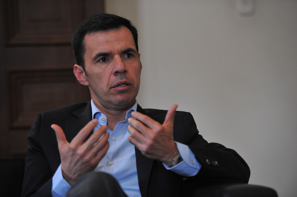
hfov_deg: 14.2
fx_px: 1195
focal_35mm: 145
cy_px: 98
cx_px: 148
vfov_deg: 9.5
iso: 2000
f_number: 2.8
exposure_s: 1/100
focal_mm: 145
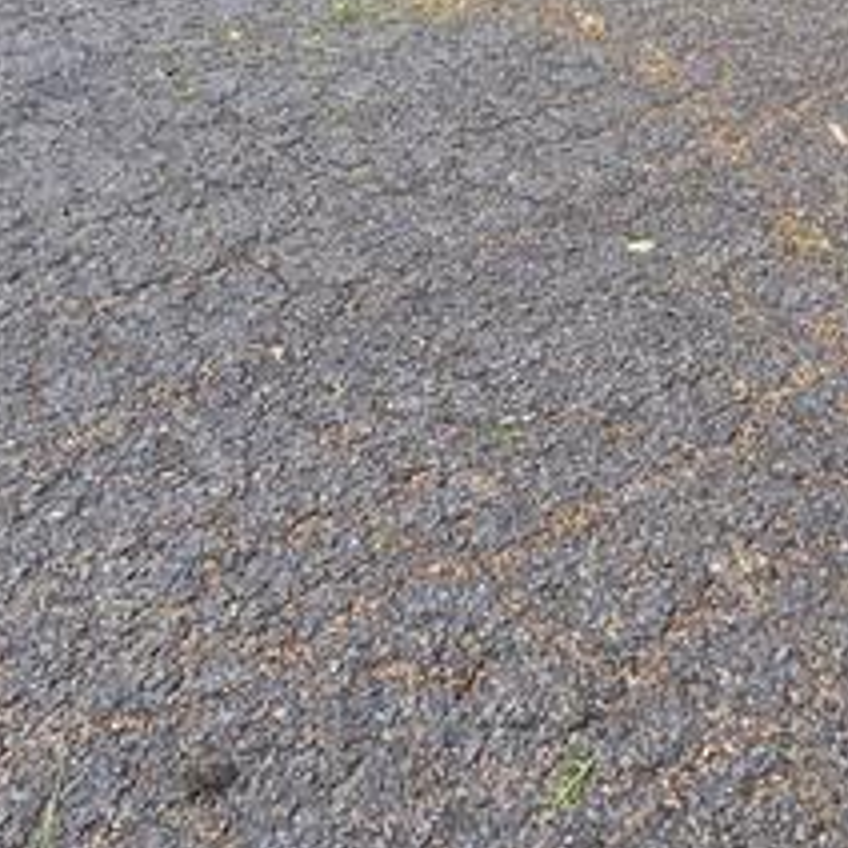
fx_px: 1275
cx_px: 556
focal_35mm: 46
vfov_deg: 32.3
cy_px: -88
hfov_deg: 36.5
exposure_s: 1/180
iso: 160
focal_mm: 5.4
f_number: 1.8
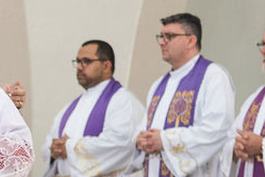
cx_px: -149
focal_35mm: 217
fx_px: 1597
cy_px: 117
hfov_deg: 9.2
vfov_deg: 6.3
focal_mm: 35
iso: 640
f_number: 2.8
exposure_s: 1/160
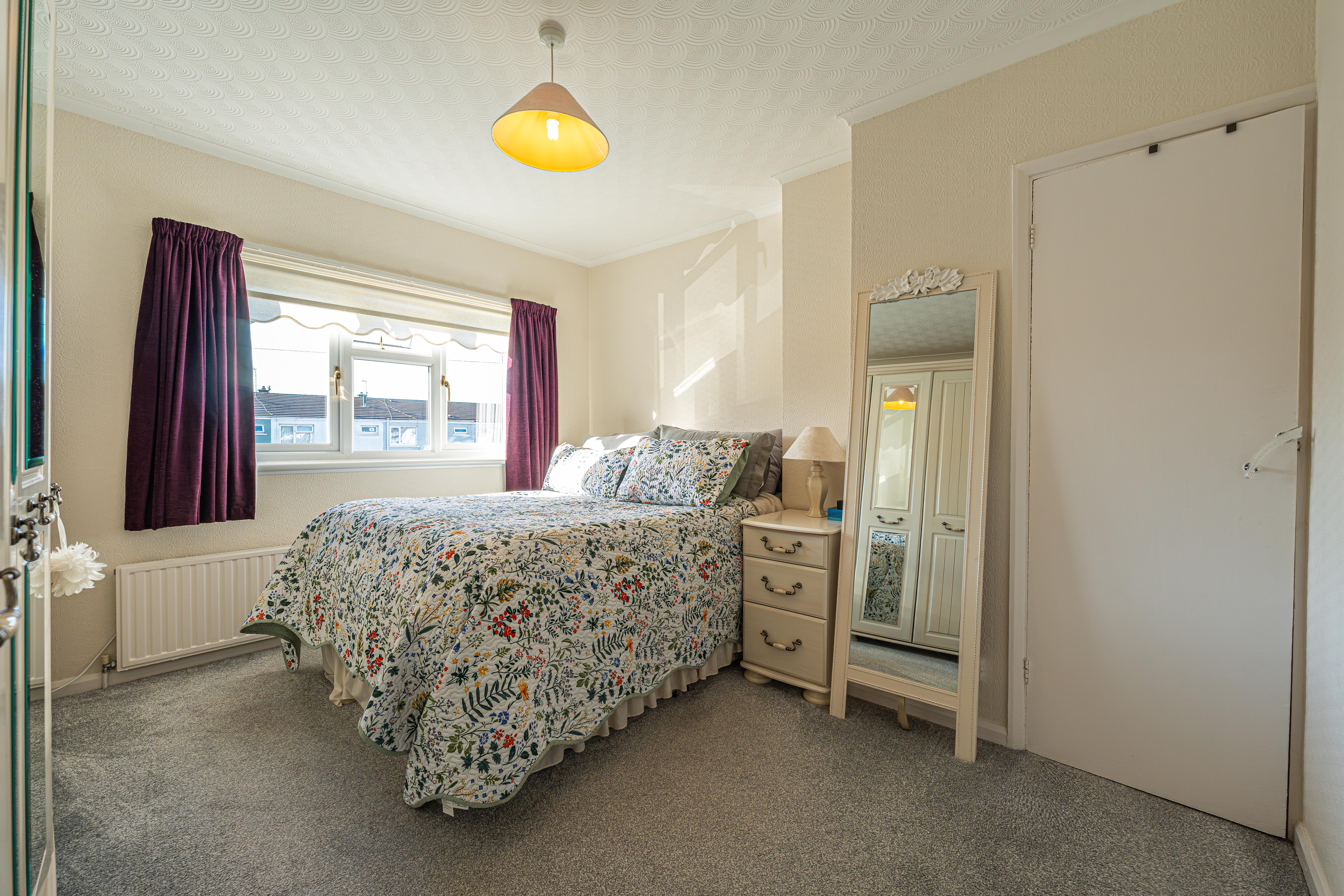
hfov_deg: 104.3
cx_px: 672
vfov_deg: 81.2
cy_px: 448
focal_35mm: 14
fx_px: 523
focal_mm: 14
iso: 640
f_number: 7.1
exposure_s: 1/100
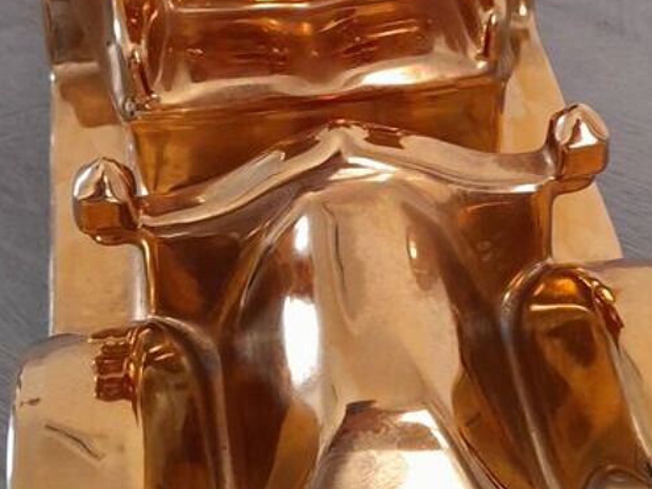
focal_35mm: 70
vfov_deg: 20.8
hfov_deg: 27.8
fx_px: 1318
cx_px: 358
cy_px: 125
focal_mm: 3.98
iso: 200
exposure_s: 1/50
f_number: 1.8
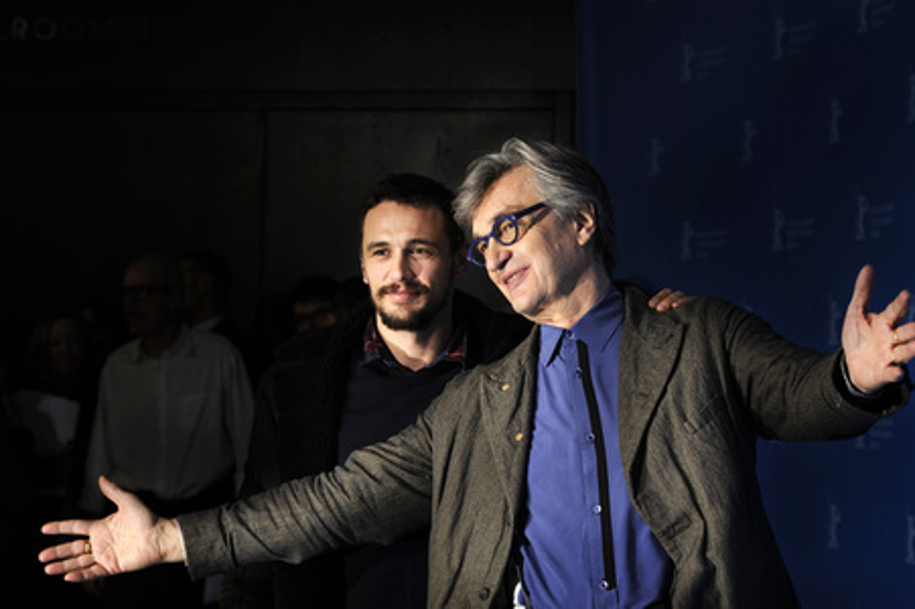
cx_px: 458
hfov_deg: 20.8
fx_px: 2489
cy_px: 304
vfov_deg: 13.9
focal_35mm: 98
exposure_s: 1/200
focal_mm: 98
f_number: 7.1
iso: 200
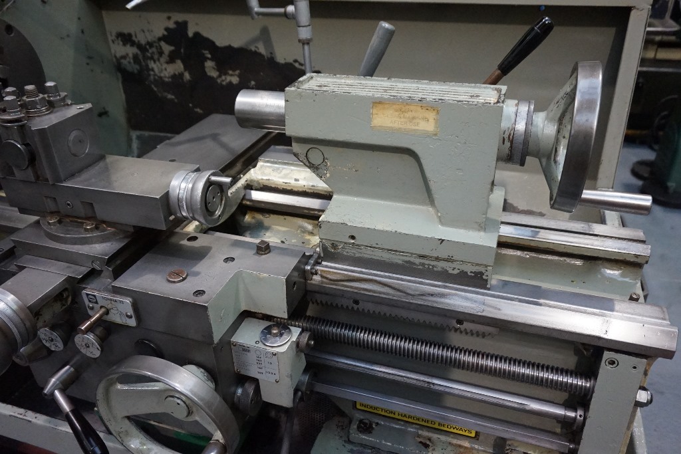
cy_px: 227
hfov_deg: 67.4
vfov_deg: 47.9
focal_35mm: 27
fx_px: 511
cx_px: 340
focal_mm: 18
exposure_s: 1/100
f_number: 4
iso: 3200
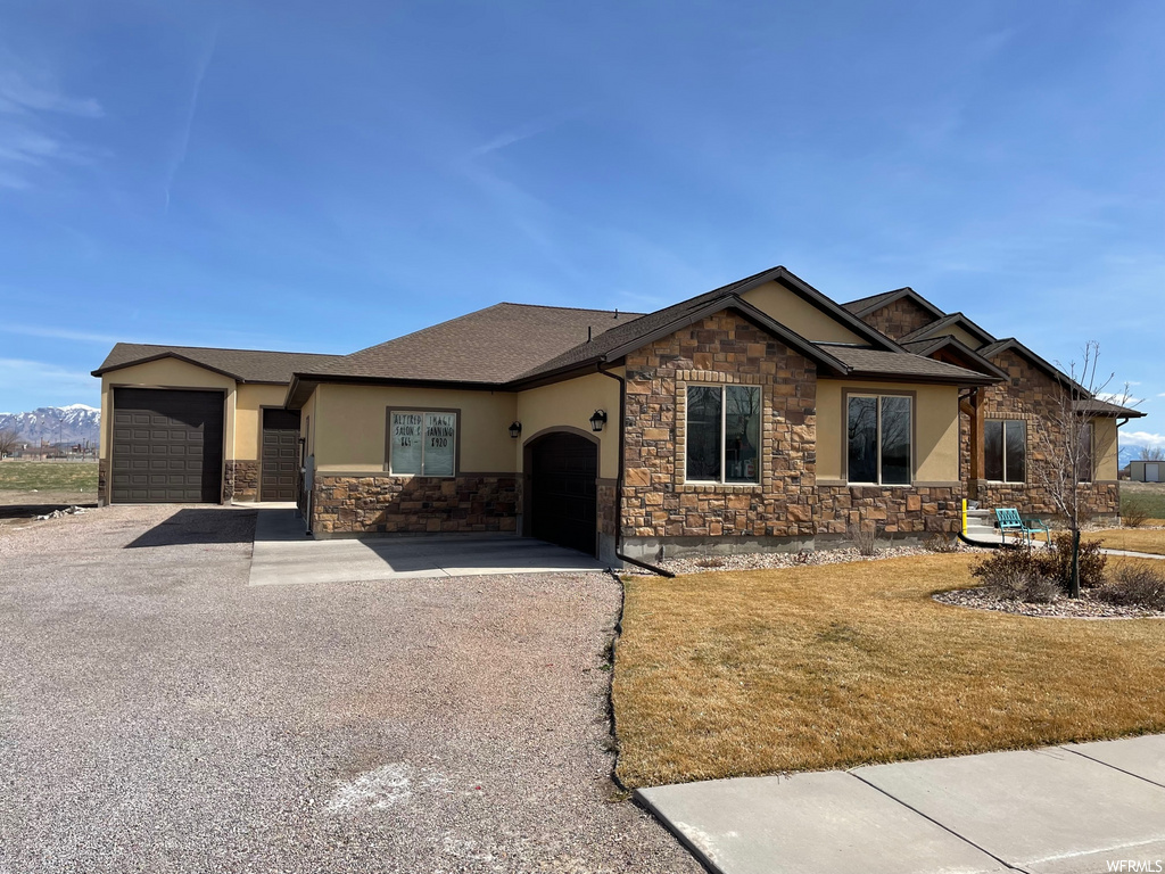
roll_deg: -0.9
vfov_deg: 53.1
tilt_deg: +2.3
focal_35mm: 26
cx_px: 582
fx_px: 875
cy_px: 437
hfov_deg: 67.3
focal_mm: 4.2
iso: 32
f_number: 1.6
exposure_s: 1/4464
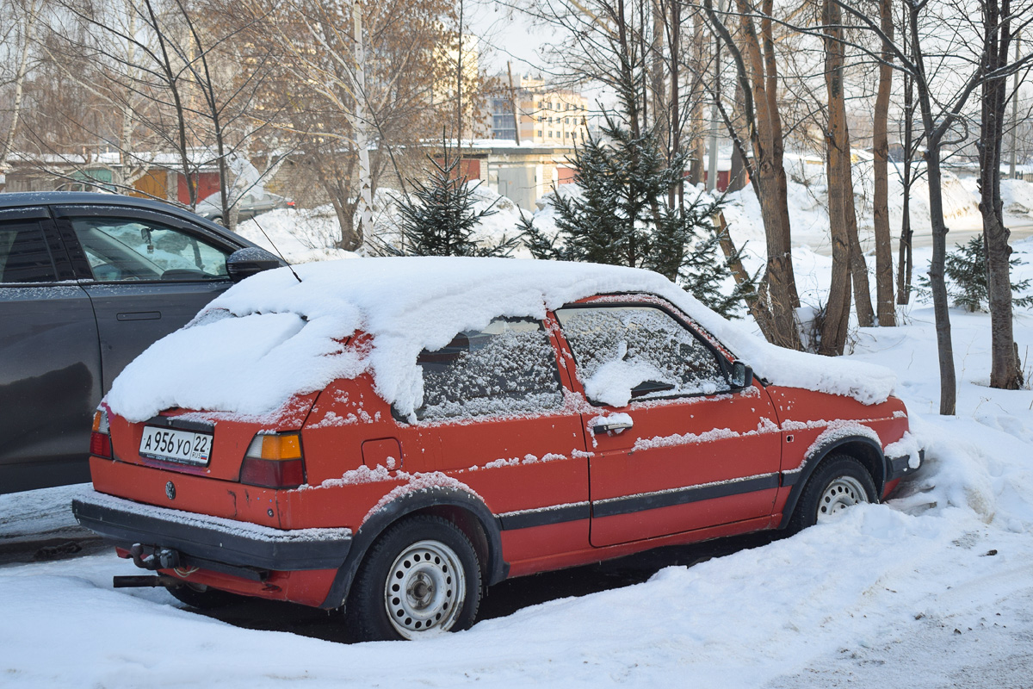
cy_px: 344
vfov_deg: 26.5
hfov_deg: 38.9
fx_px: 1463
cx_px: 516
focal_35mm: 51
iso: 200
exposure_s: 1/320
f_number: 5.6
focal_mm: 34
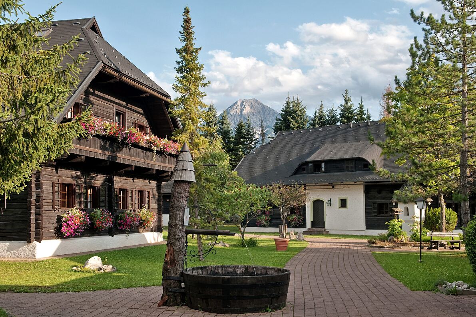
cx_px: 238
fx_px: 555
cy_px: 158
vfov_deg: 31.9
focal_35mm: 42
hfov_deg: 46.4
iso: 200
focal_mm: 28
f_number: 8
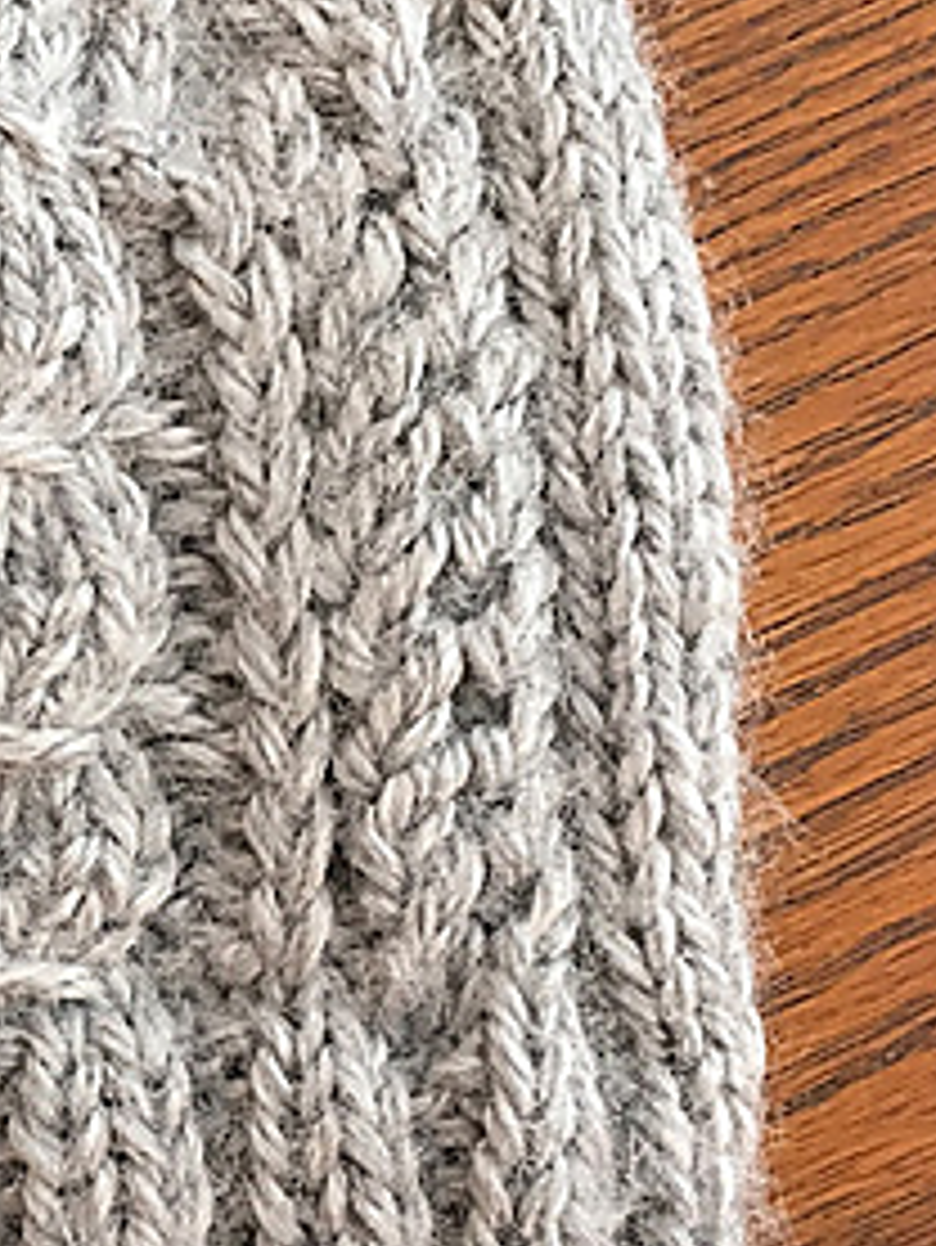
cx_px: -81
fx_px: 2414
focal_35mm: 67
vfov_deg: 28.9
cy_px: 711
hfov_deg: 20.9
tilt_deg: -83.0
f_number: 2.2
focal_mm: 4.15
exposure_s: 1/24
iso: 200
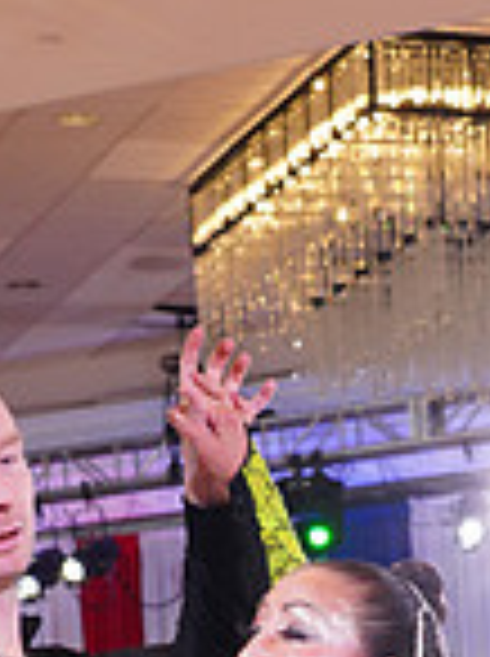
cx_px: 398
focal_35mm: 157
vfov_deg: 11.7
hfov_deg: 9.4
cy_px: 1184
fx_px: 2972
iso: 1600
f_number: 5
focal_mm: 41
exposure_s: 1/160
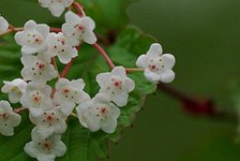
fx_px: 4125
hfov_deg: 3.3
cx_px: 0
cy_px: 112
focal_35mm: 618
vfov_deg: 2.2
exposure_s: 1/640
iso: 800
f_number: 3.5
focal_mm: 180
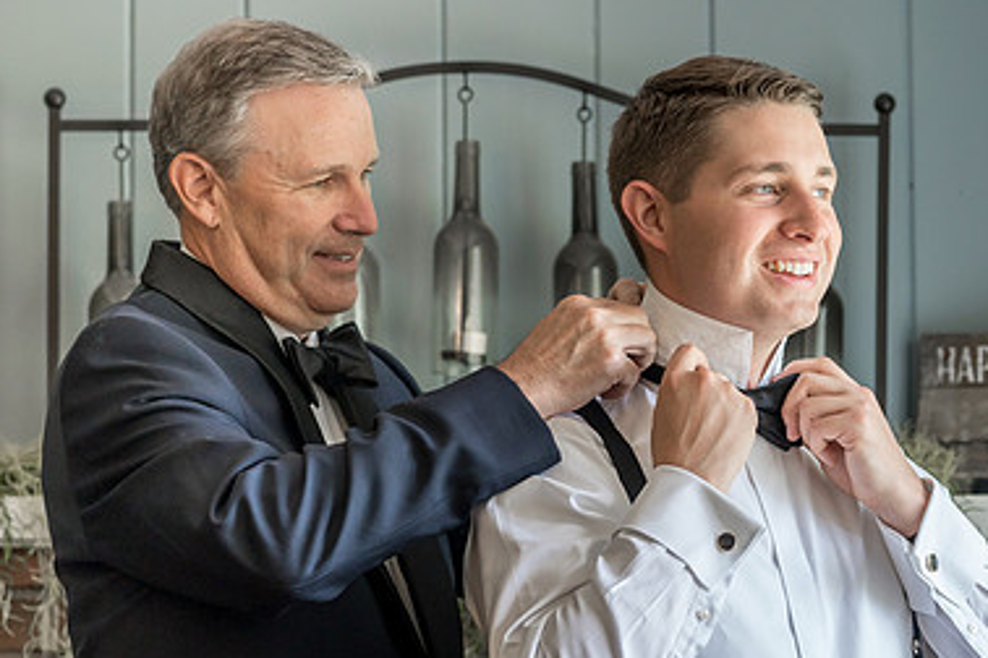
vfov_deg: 7.9
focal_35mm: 174
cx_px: 578
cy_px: 444
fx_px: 4775
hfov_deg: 11.8
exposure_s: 1/250
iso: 800
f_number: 4
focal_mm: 94
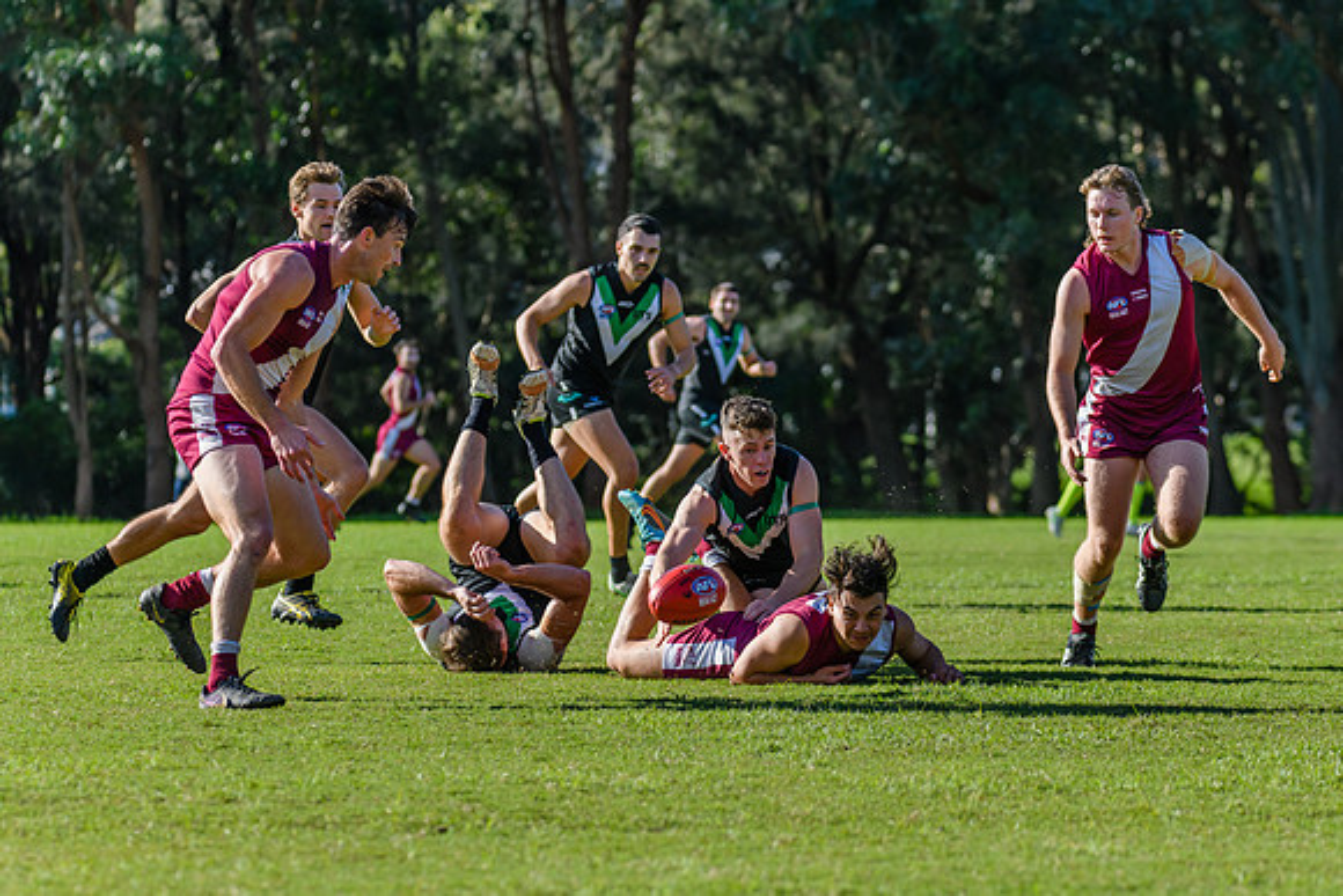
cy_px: 500
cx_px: 777
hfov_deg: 10.1
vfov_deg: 6.8
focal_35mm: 204
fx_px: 7594
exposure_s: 1/2500
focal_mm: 170
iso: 800
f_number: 5
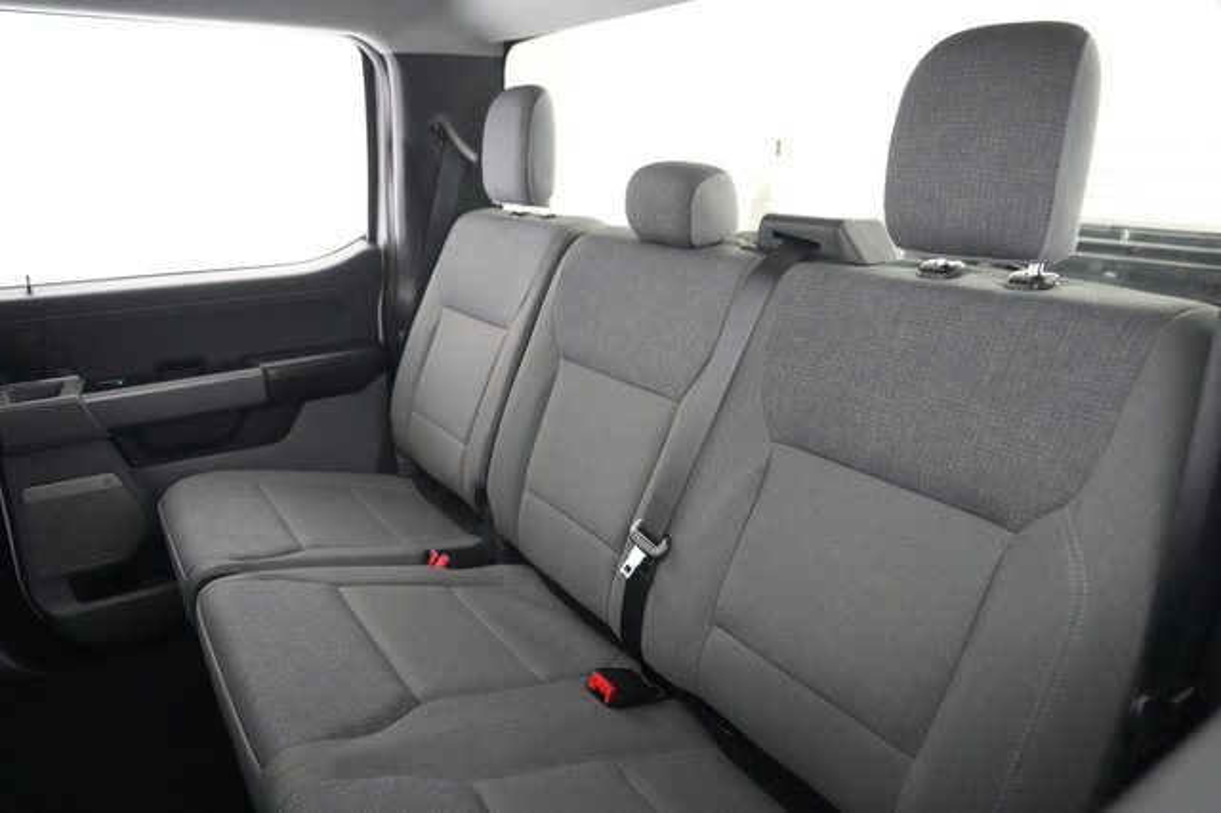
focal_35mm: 24
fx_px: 814
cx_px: 610
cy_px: 406
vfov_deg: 53.1
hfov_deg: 73.8
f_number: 2.8
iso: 12800
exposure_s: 1/60
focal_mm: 24
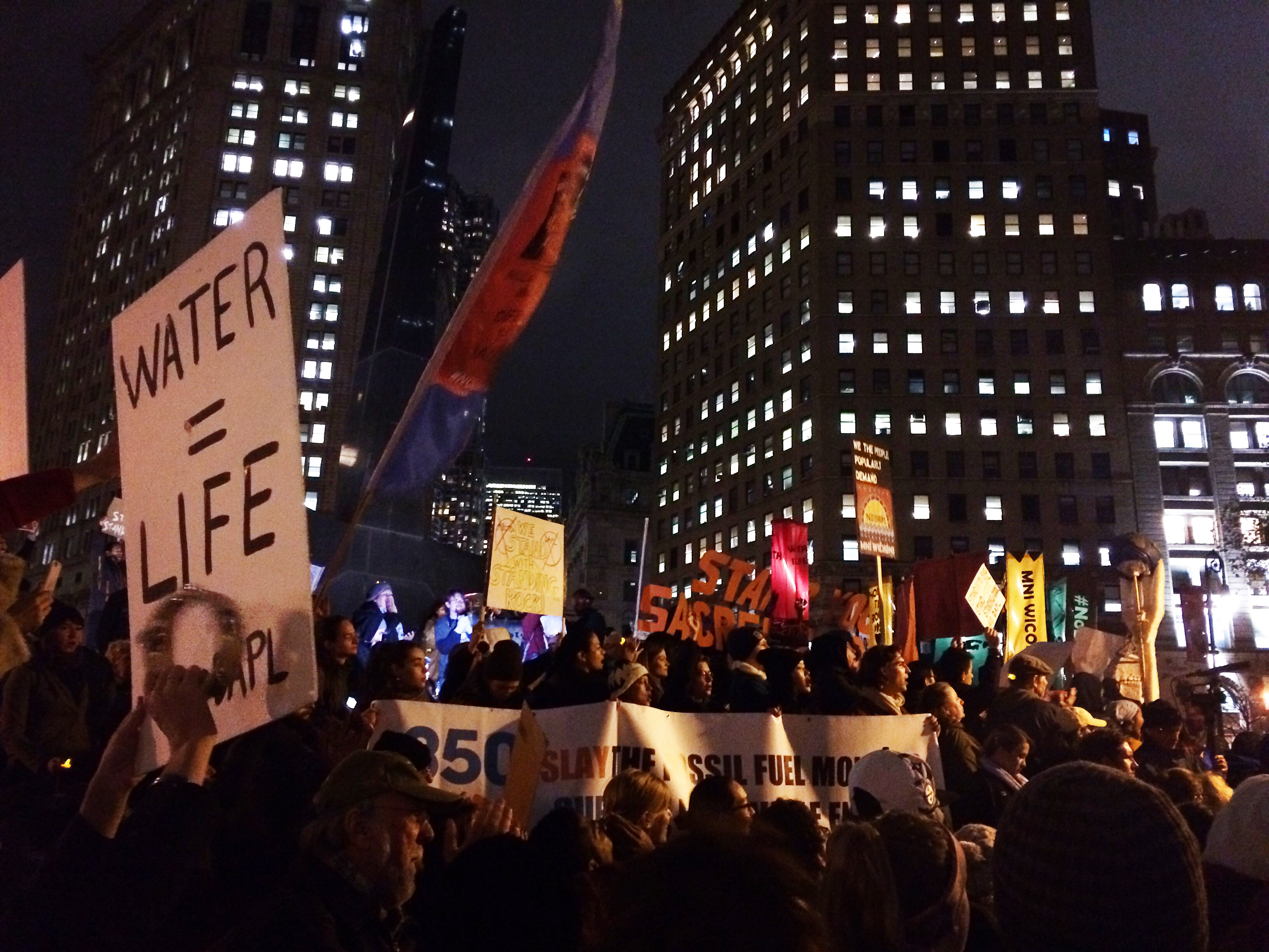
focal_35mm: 29
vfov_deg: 48.2
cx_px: 634
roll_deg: -0.5
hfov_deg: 61.7
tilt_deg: +13.8
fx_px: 1063
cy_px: 476
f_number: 2.2
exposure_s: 1/15
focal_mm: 4.15
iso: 500
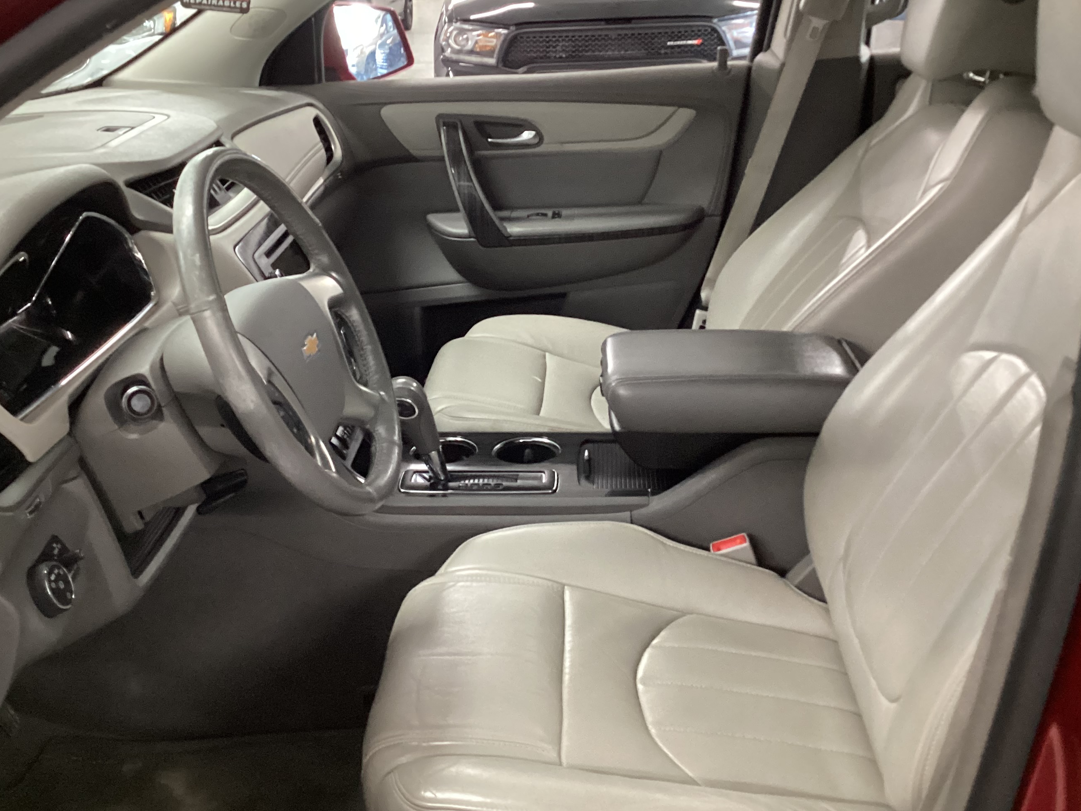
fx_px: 1218
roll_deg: +0.8
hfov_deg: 47.8
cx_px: 505
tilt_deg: -23.9
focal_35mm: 39
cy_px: 383
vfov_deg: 36.8
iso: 500
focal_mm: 3.3
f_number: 2.4
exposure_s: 1/25
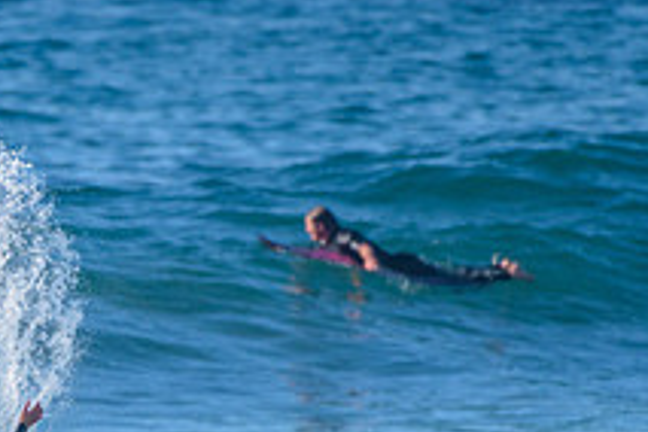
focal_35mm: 1669
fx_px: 30040
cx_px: -35
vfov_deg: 0.8
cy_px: 471
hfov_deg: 1.2
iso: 200
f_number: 5.6
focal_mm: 500
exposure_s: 1/2000
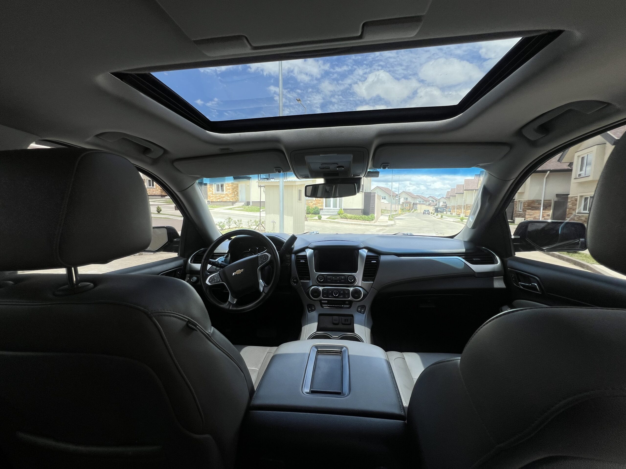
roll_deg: -0.5
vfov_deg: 89.9
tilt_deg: -7.0
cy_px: 234
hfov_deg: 106.2
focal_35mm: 13
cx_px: 313
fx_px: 235
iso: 32
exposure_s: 1/645
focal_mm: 1.57
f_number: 1.8
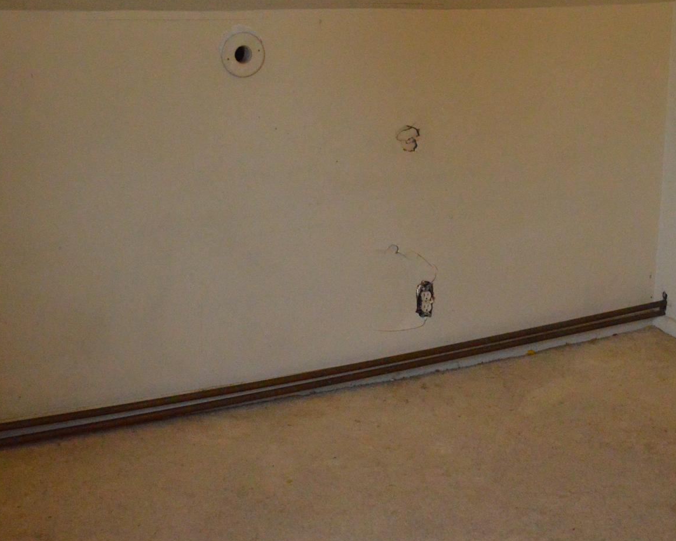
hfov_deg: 31.4
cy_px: 168
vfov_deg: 25.2
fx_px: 1201
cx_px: 387
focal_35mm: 60
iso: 6400
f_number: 5.6
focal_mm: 24
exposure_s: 1/200
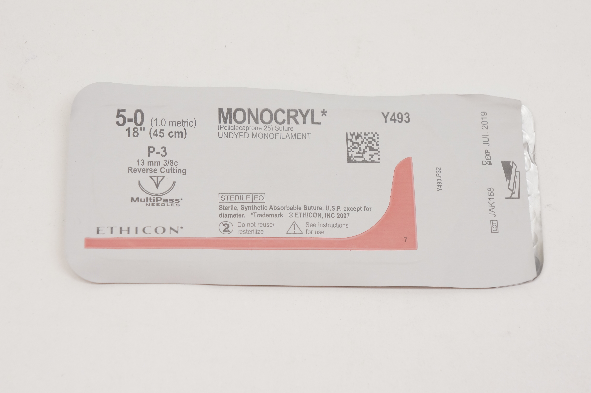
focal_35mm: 82
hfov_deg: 24.6
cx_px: 296
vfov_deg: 16.5
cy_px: 196
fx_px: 1353
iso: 800
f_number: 7.1
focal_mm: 55
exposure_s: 1/125
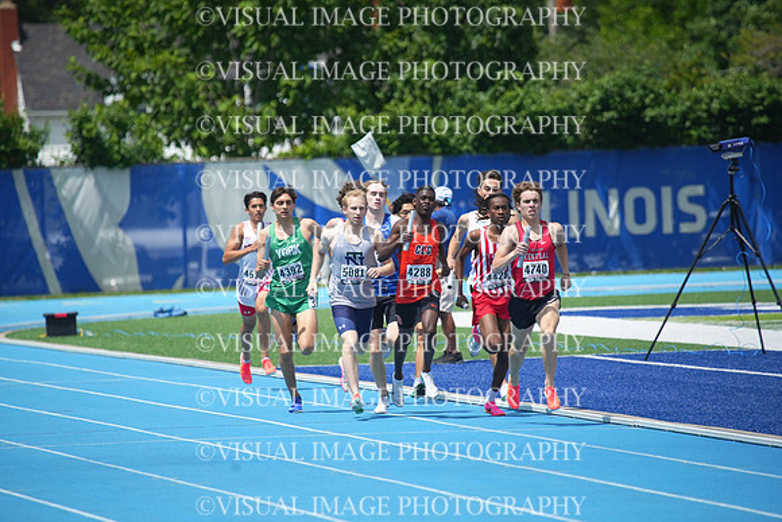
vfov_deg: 3.4
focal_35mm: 400
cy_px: 261
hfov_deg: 5.2
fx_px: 8691
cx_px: 391
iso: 400
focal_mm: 400
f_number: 5.6
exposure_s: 1/1600
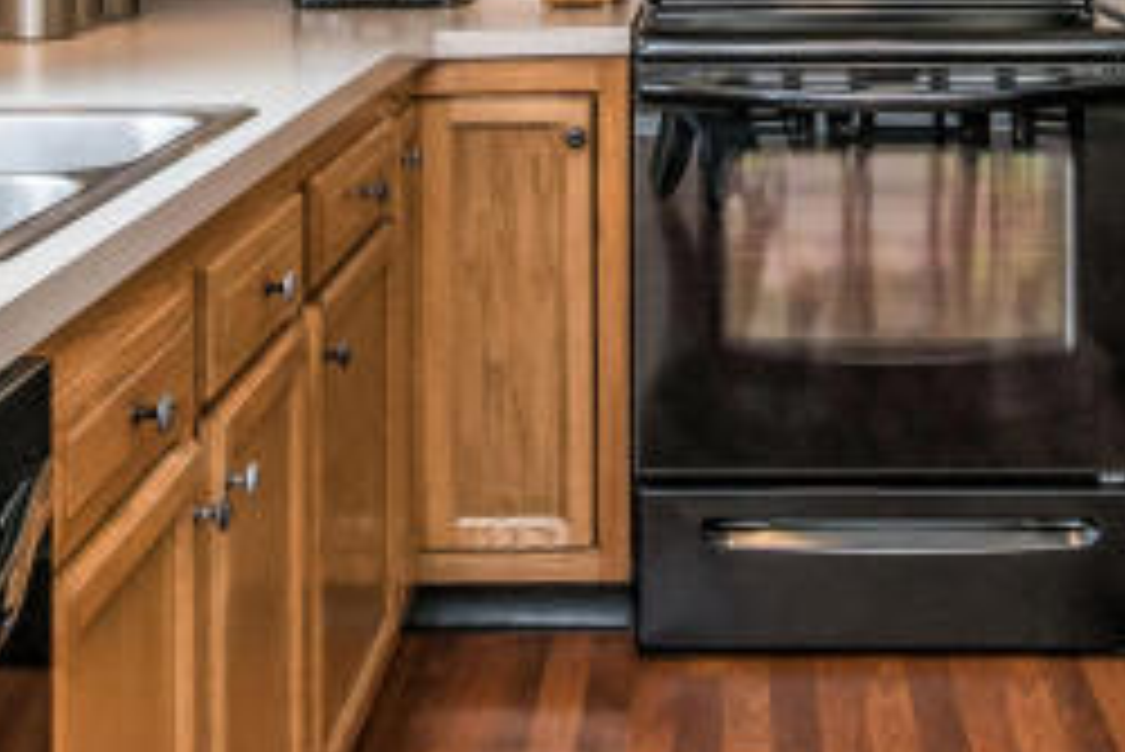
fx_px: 2157
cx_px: 662
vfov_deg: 18.6
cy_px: -167
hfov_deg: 29.2
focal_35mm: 69
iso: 250
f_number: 6.3
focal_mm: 10
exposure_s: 1/25
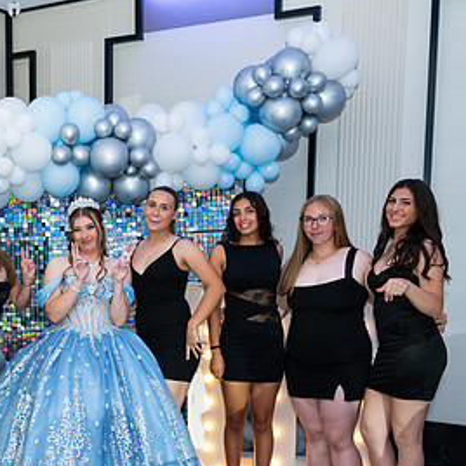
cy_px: 317
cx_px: 66
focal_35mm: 51
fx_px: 777
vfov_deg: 33.1
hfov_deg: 32.1
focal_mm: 26.5
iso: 800
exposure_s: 1/160
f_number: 3.2
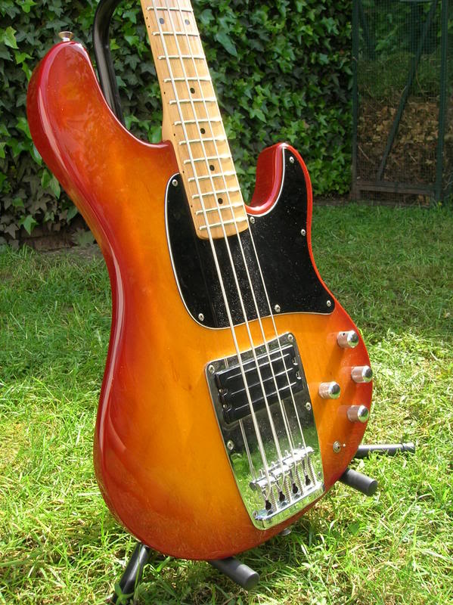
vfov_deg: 54.0
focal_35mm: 34
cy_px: 302
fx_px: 594
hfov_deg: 41.8
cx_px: 226
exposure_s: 1/61
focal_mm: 5.7
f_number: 4.9
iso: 50
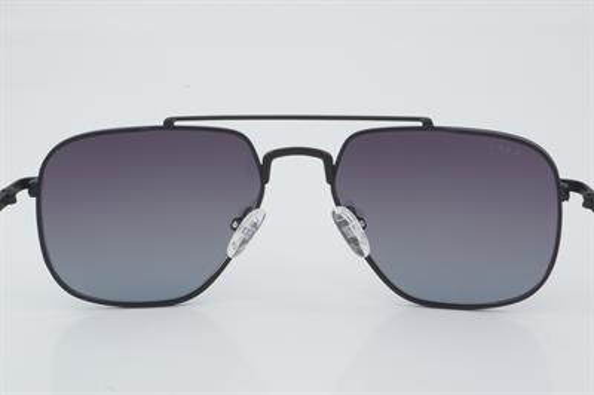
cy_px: 198
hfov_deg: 27.0
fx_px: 1236
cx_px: 297
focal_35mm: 75
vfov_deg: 18.2
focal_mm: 50
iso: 100
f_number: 32
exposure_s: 1/3
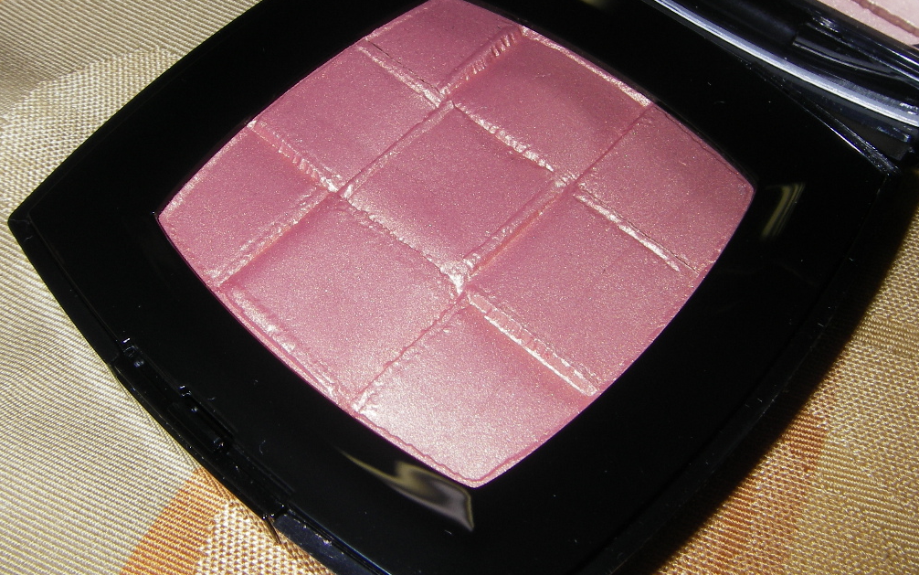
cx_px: 463
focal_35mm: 41
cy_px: 237
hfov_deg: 48.2
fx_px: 1027
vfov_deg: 31.2
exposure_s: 1/30
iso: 50
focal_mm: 6.3
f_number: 6.6
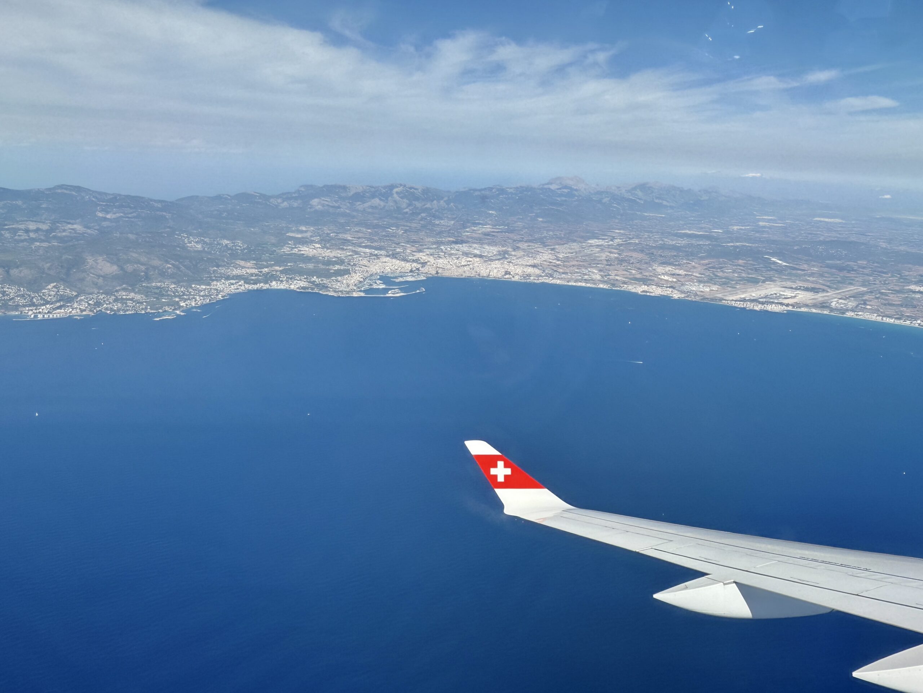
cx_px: 462
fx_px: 640
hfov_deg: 71.6
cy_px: 346
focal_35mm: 24
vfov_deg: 56.8
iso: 40
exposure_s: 1/3534
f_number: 2.2
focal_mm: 2.22
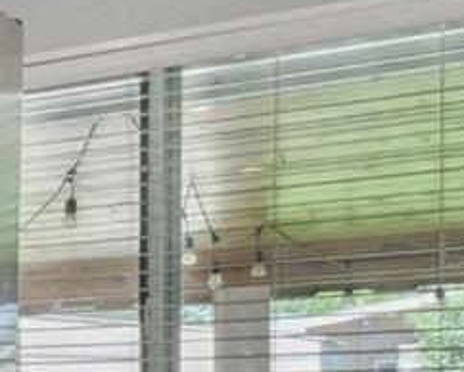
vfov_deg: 15.9
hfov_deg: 13.4
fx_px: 1278
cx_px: -721
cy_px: 445
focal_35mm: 93
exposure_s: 1/13
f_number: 8
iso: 400
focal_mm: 10
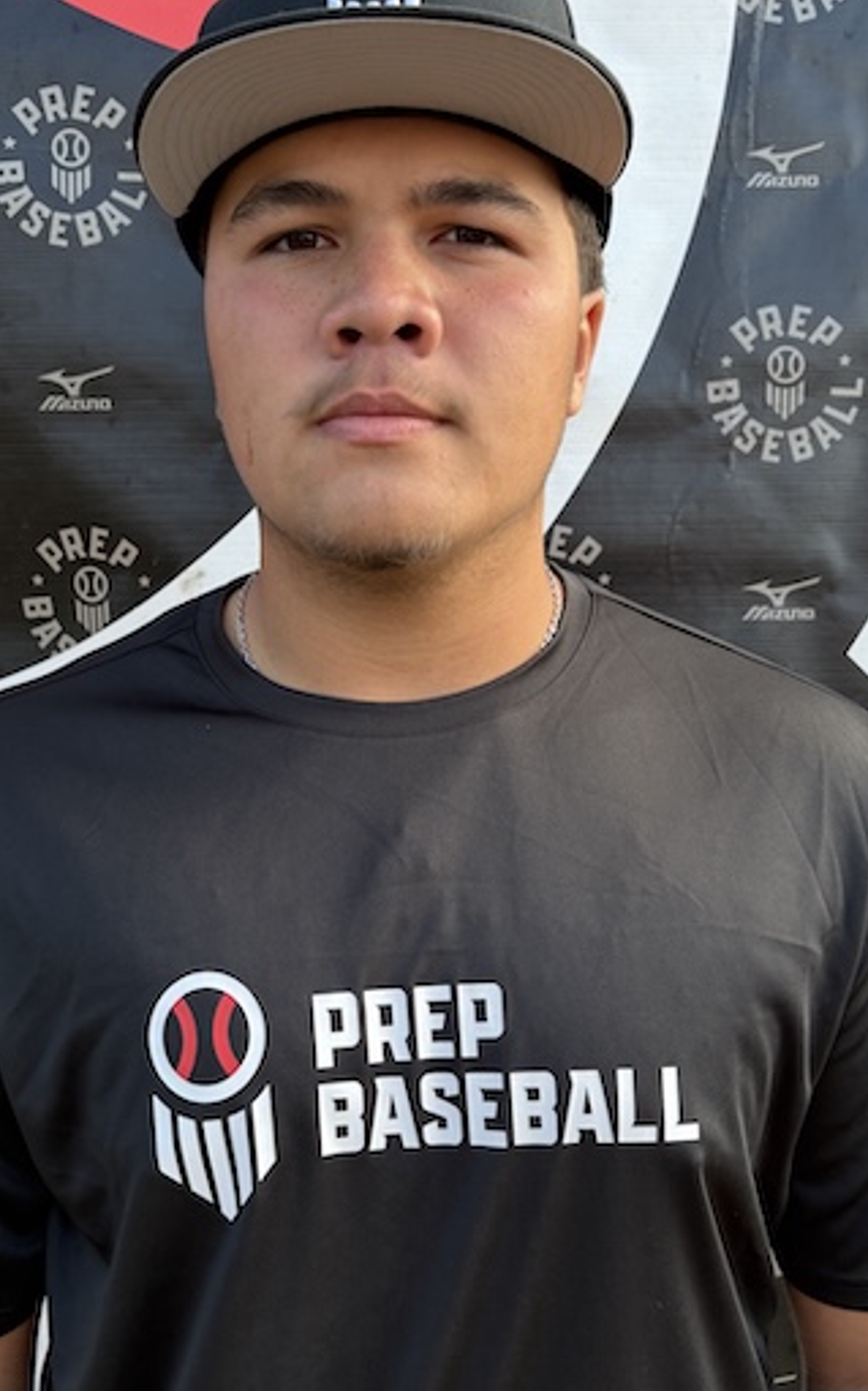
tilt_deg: -6.6
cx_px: 392
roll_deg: -1.5
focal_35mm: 36
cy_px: 696
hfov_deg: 35.3
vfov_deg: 54.0
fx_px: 1364
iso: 50
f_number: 1.6
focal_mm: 5.96
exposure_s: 1/354
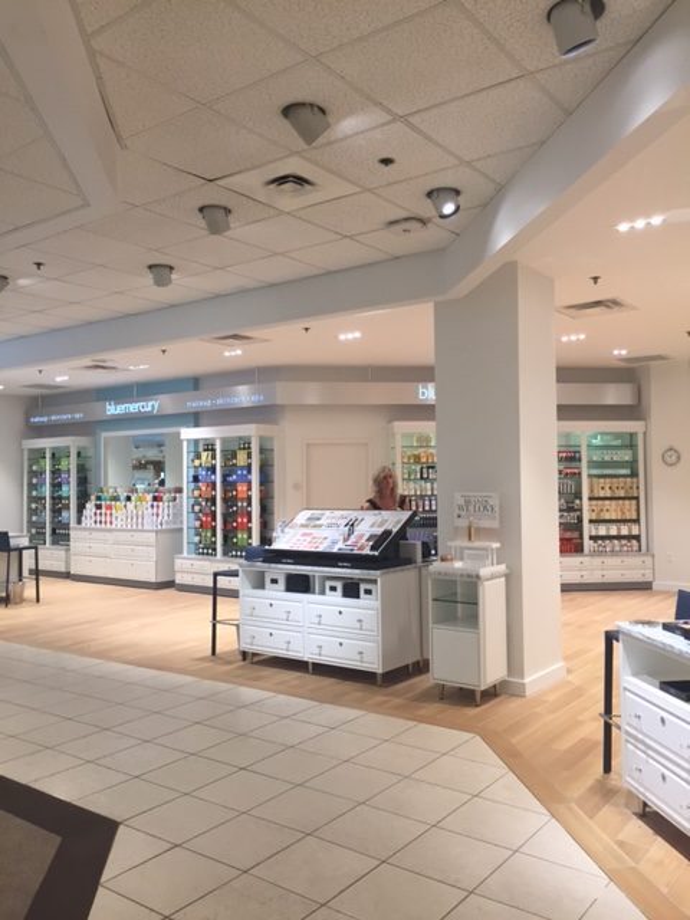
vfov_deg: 61.7
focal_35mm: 29
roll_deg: +1.1
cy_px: 460
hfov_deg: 48.2
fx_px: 771
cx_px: 345
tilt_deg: +2.5
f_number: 2.2
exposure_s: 1/30
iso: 40
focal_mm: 4.15
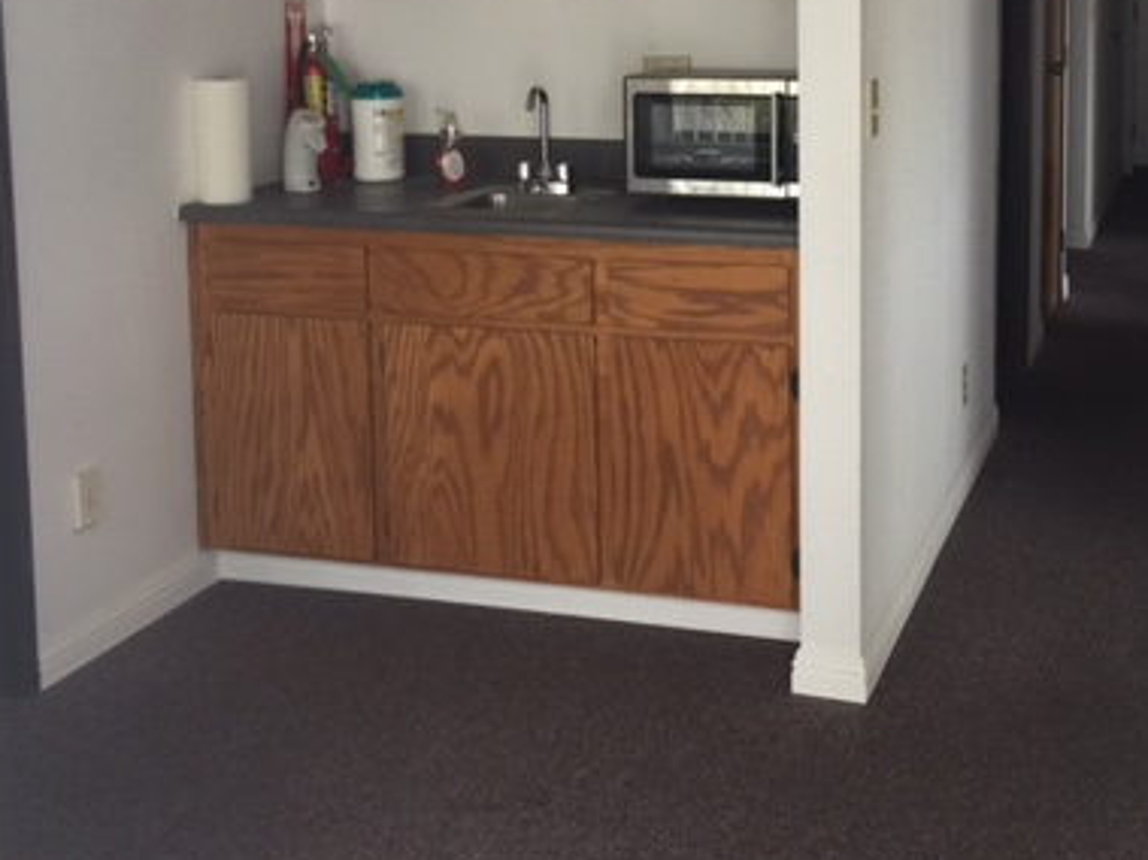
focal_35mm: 49
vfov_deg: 28.9
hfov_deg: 38.6
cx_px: 745
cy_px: 148
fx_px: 1625
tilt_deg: -6.0
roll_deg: +1.3
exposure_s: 1/30
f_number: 2.2
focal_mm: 4.15
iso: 50
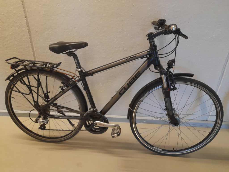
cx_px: 114
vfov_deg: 54.9
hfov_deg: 69.4
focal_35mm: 25
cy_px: 86
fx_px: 165
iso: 320
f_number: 2
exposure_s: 1/50
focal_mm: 4.6
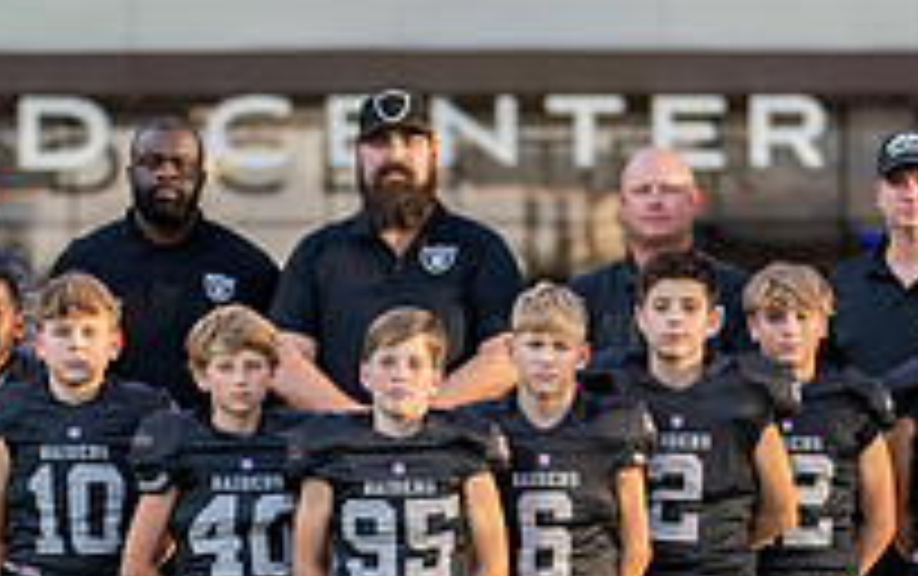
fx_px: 4809
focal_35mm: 192
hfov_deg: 10.9
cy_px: 594
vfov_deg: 6.8
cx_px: 370
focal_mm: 50
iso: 100
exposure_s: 1/2000
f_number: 1.2
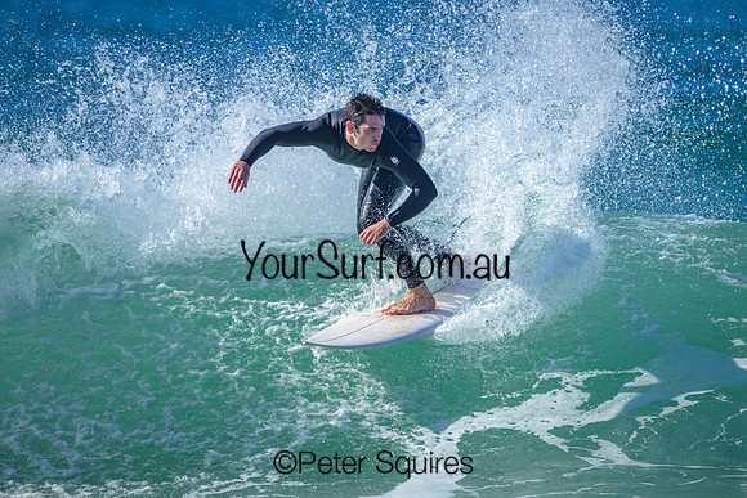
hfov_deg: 2.3
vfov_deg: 1.5
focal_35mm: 899
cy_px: 273
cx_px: 403
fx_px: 18663
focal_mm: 800
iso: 400
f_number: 6.3
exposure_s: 1/2000
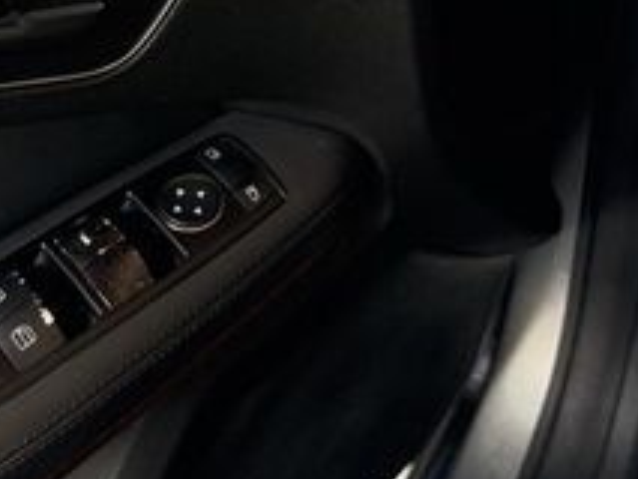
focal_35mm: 72
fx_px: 1328
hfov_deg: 26.9
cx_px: 216
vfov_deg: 19.1
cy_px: -129
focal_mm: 6.76
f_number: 1.78
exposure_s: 1/142
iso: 200
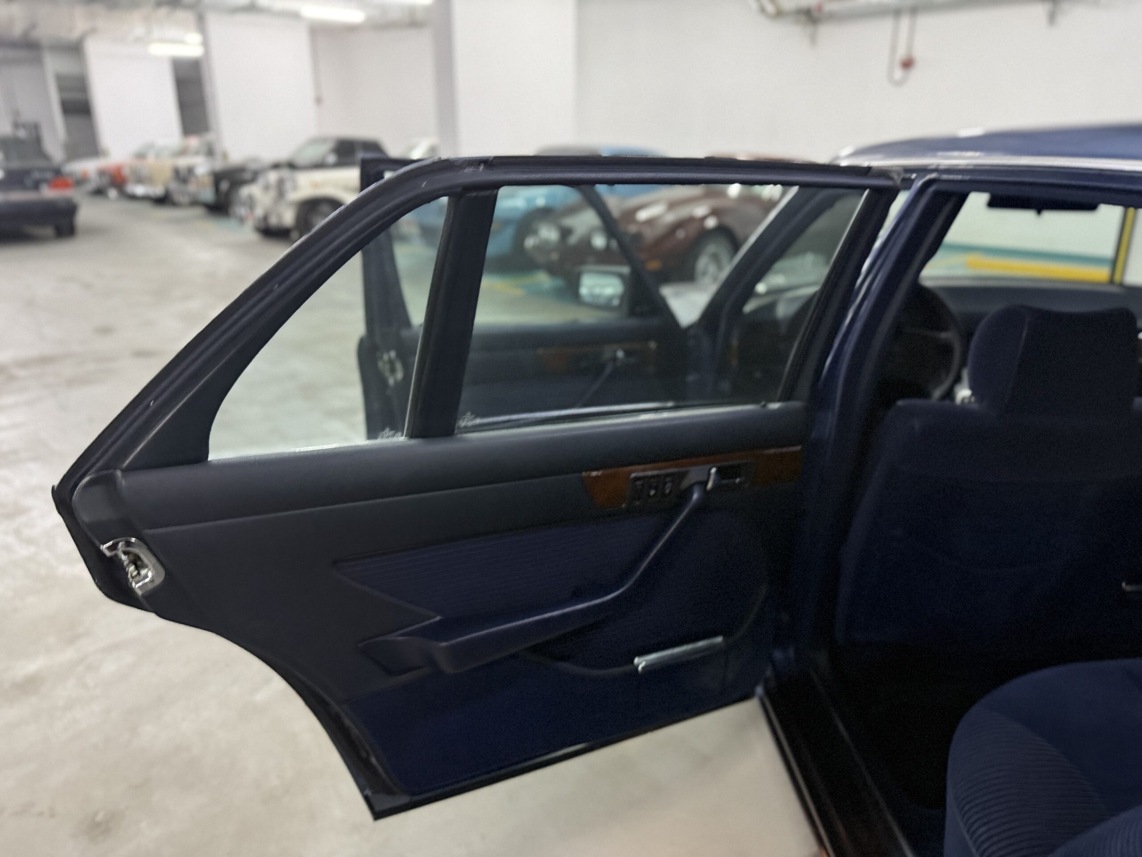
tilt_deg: -19.4
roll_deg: +1.7
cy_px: 428
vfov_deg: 56.8
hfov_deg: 71.6
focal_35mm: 24
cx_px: 571
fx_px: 792
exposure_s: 1/25
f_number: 1.78
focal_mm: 6.76
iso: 800
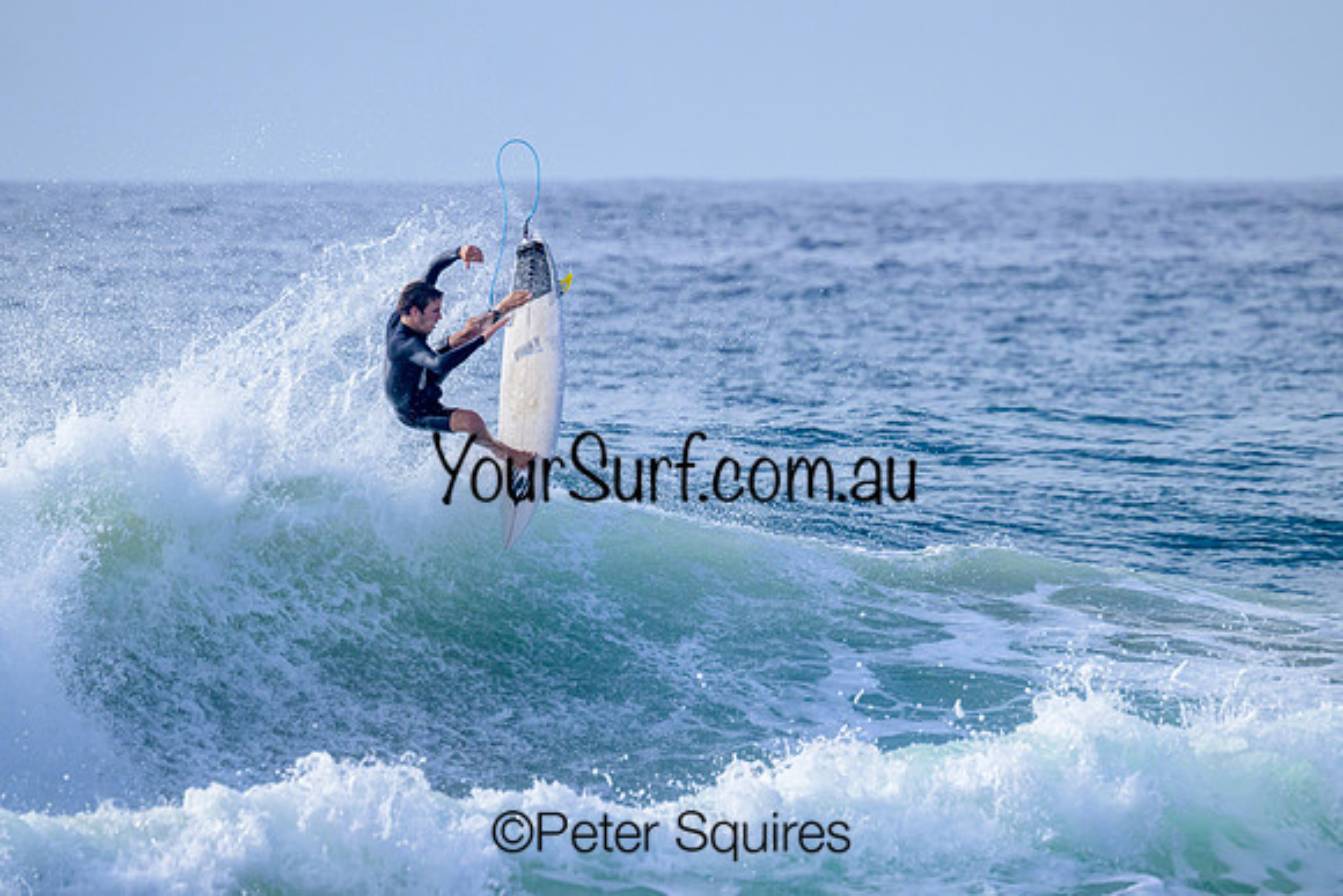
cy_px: 448
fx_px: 21046
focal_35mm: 564
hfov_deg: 3.7
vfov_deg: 2.4
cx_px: 672
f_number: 11
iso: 1000
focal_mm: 550
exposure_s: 1/2000
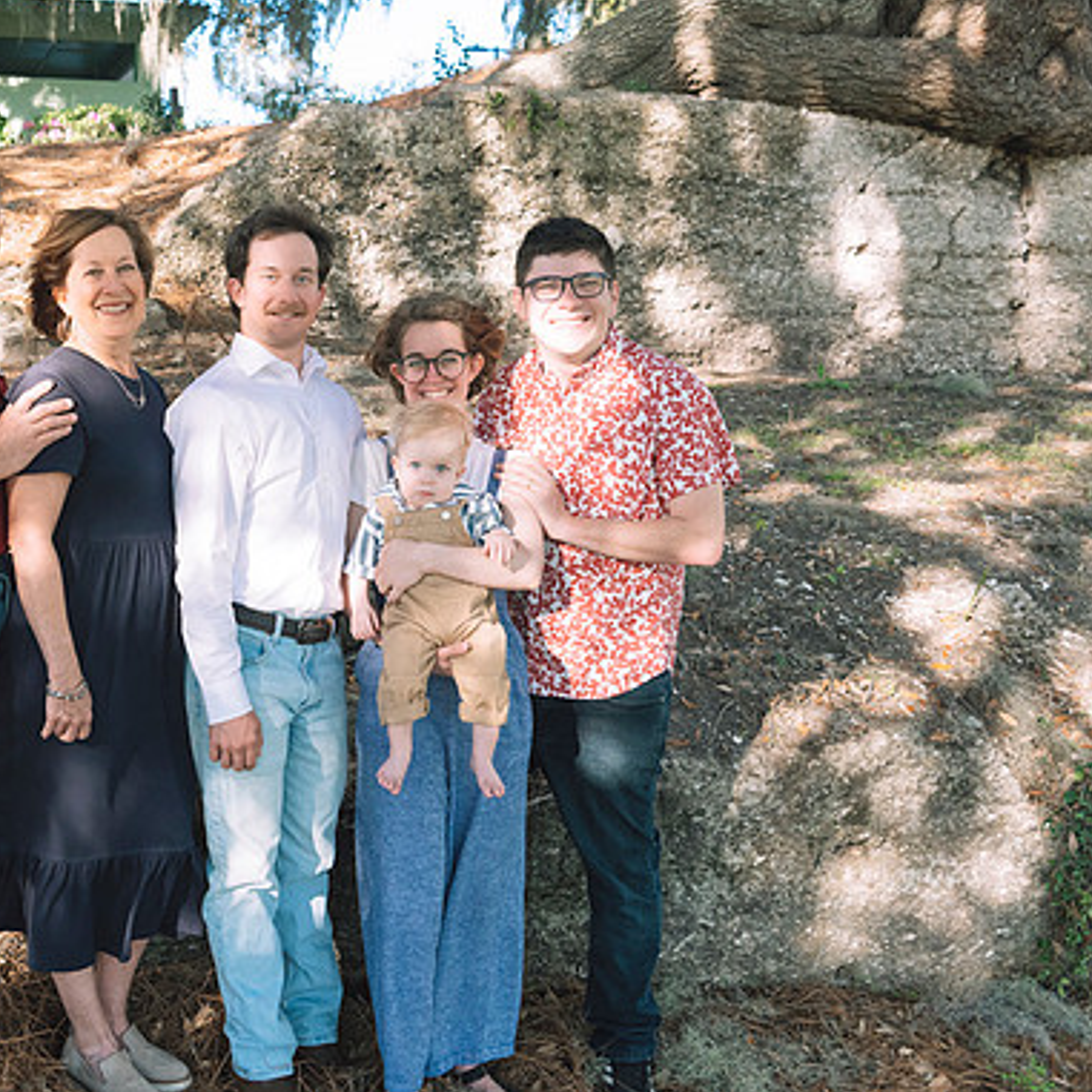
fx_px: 1570
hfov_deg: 37.6
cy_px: 543
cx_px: 304
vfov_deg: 38.3
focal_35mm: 44
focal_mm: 34
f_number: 6.3
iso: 1250
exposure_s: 1/640
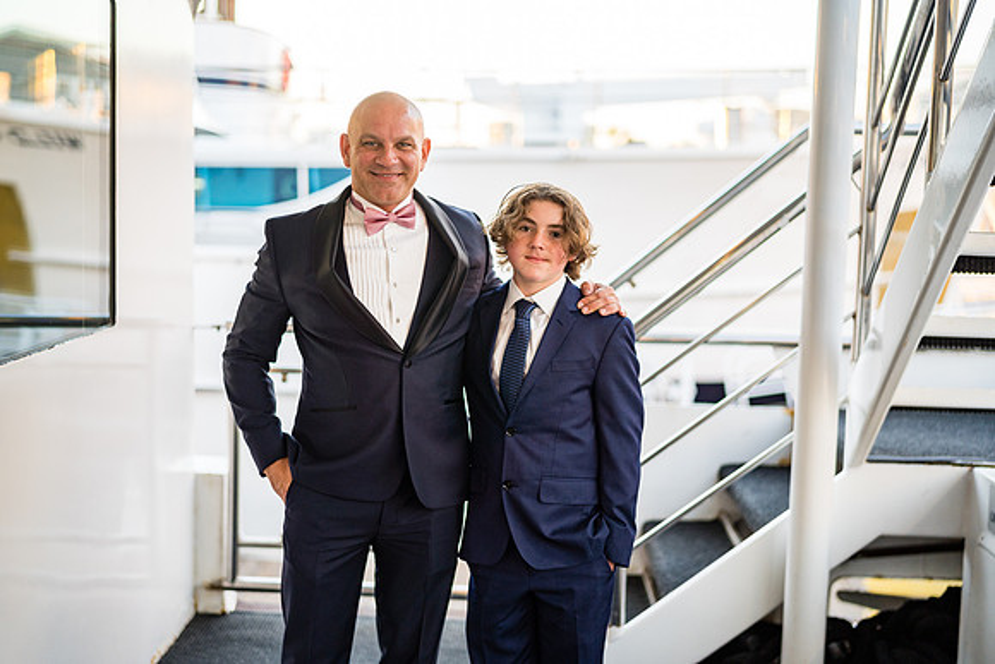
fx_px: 1382
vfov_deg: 27.0
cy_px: 332
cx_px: 498
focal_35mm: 50
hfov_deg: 39.6
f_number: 1.4
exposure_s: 1/400
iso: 400
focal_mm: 50
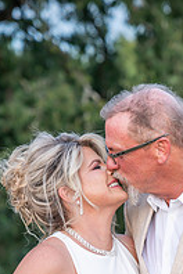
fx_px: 1212
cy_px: 296
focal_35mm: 159
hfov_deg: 8.6
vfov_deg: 12.7
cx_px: 136
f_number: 2.8
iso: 400
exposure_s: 1/125
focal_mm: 70
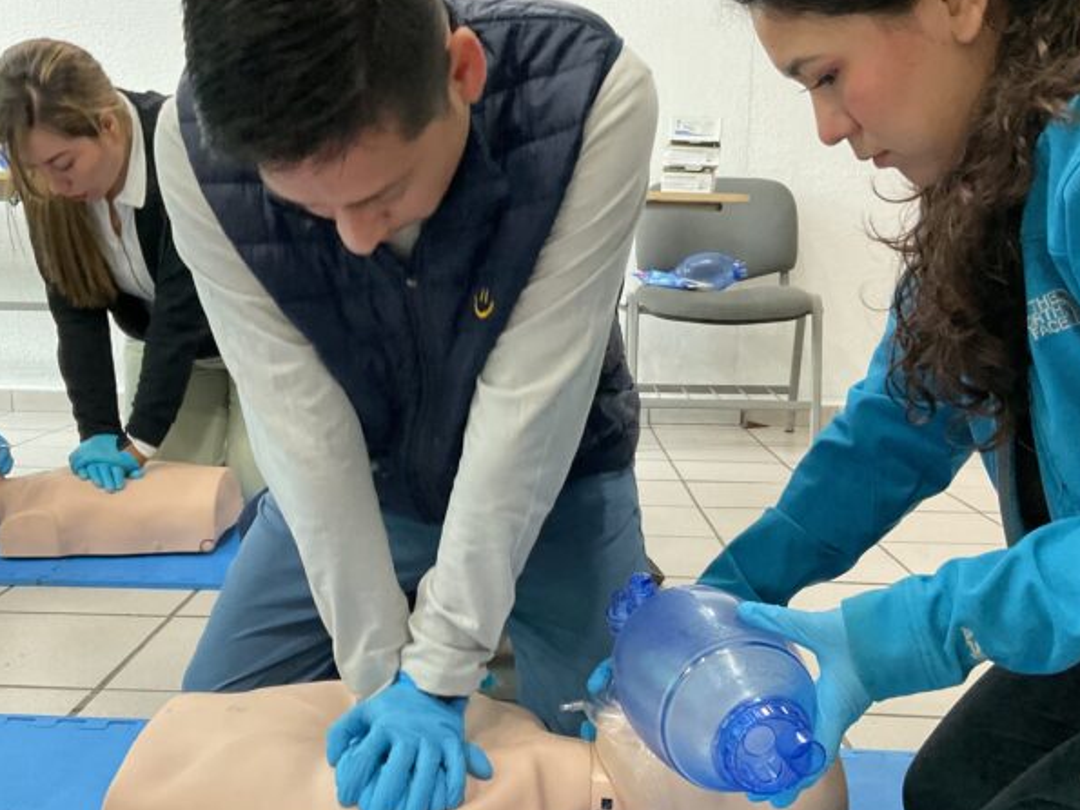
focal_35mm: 39
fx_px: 1217
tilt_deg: -9.1
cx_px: 486
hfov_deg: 47.8
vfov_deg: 36.8
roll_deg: -1.0
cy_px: 445
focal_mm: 3
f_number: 1.8
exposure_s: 1/60
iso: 160
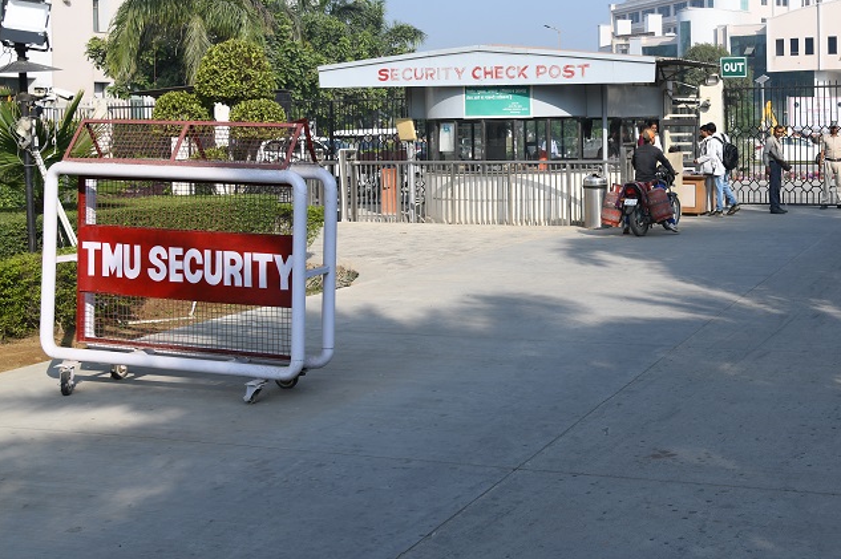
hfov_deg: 39.6
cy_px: 154
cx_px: 593
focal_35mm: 49
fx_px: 1144
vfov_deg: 27.2
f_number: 7.1
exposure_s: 1/400
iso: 160
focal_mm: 31
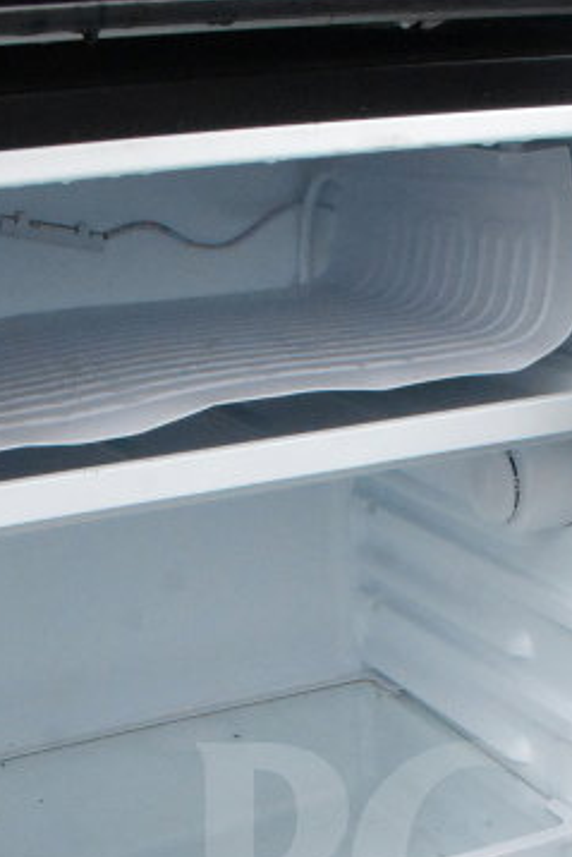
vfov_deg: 26.9
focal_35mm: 69
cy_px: 932
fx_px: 1643
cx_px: 409
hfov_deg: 19.6
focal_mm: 18
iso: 6400
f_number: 14
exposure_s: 1/800
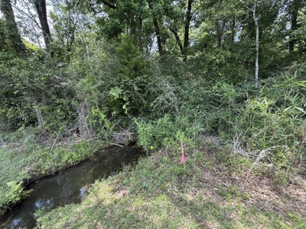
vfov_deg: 85.7
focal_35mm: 14
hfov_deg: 102.1
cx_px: 153
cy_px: 114
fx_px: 124
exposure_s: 1/135
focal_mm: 2.22
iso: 50
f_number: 2.2
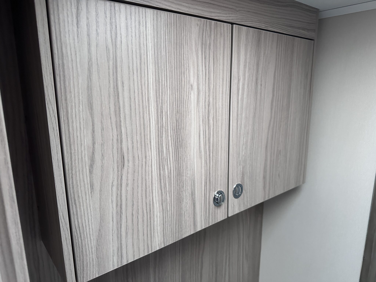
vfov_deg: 56.8
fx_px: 261
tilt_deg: -8.4
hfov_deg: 71.6
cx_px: 188
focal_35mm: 24
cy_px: 141
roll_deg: +0.7
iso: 500
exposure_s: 1/60
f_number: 1.78
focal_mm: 6.86
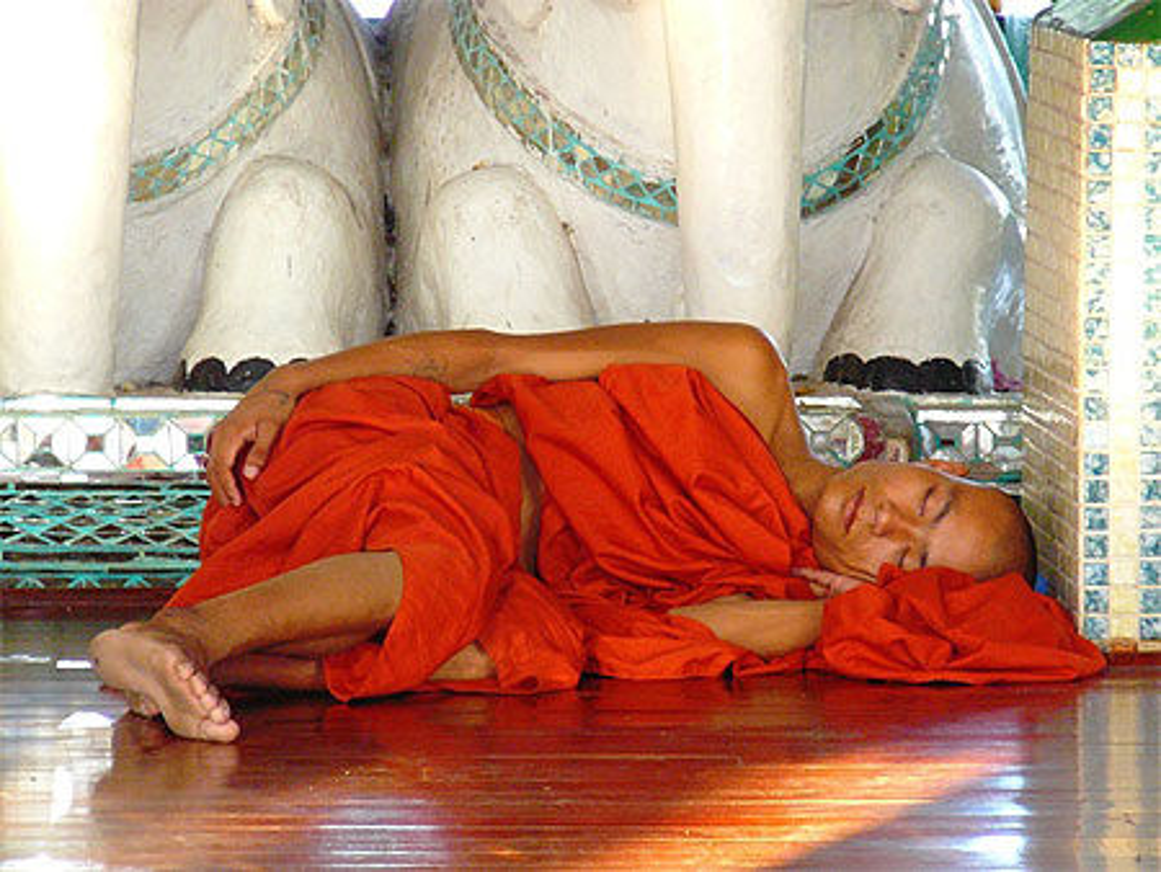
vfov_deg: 5.8
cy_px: 436
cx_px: 580
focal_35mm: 256
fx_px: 8591
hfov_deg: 7.7
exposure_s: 1/30
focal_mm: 38
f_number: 4.1
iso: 400
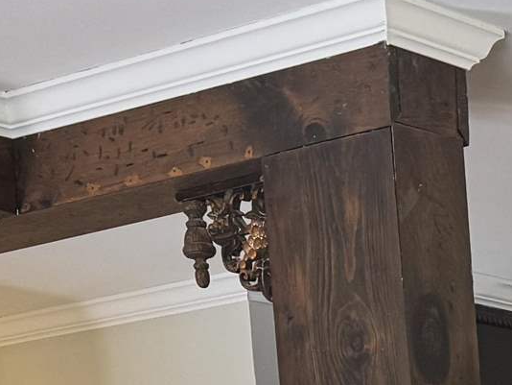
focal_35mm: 138
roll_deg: +2.5
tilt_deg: -7.2
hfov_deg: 13.3
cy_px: 986
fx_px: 2042
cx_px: 825
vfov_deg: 9.4
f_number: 1.78
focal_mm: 6.76
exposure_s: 1/60
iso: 160
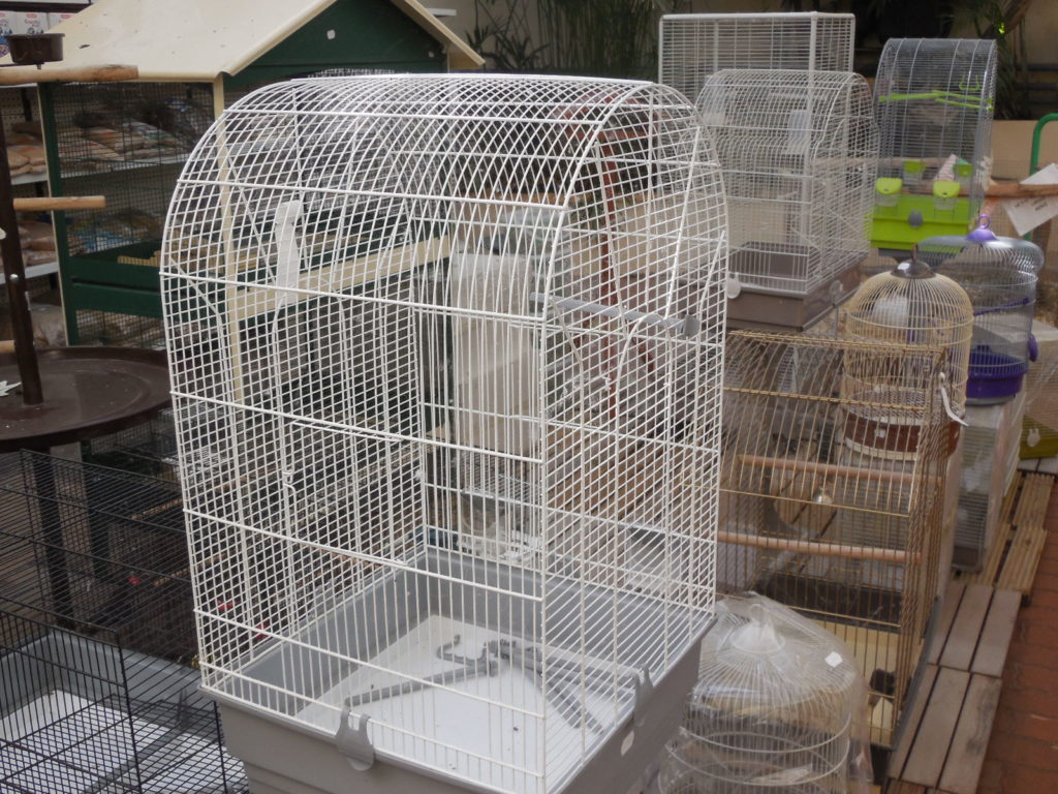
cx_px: 529
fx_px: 1223
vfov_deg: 36.0
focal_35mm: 40
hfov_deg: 46.8
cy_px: 397
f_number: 3.6
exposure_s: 1/60
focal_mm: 7.1
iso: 125
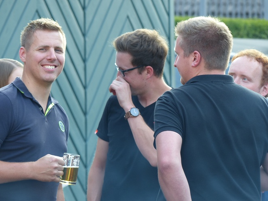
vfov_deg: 4.1
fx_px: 2825
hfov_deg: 5.4
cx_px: 138
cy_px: 99
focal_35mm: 365
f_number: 2.8
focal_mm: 62.1
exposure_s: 1/100
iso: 125
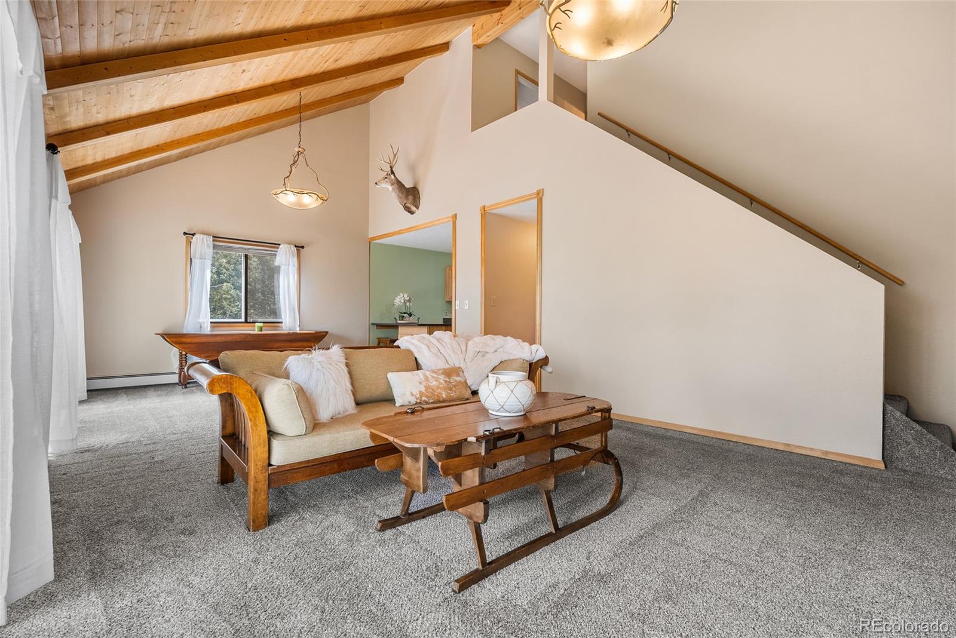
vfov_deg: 73.8
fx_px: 425
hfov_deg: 96.7
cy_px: 319
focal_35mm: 16
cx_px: 478
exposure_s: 1/125
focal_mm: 16
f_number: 8
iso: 200
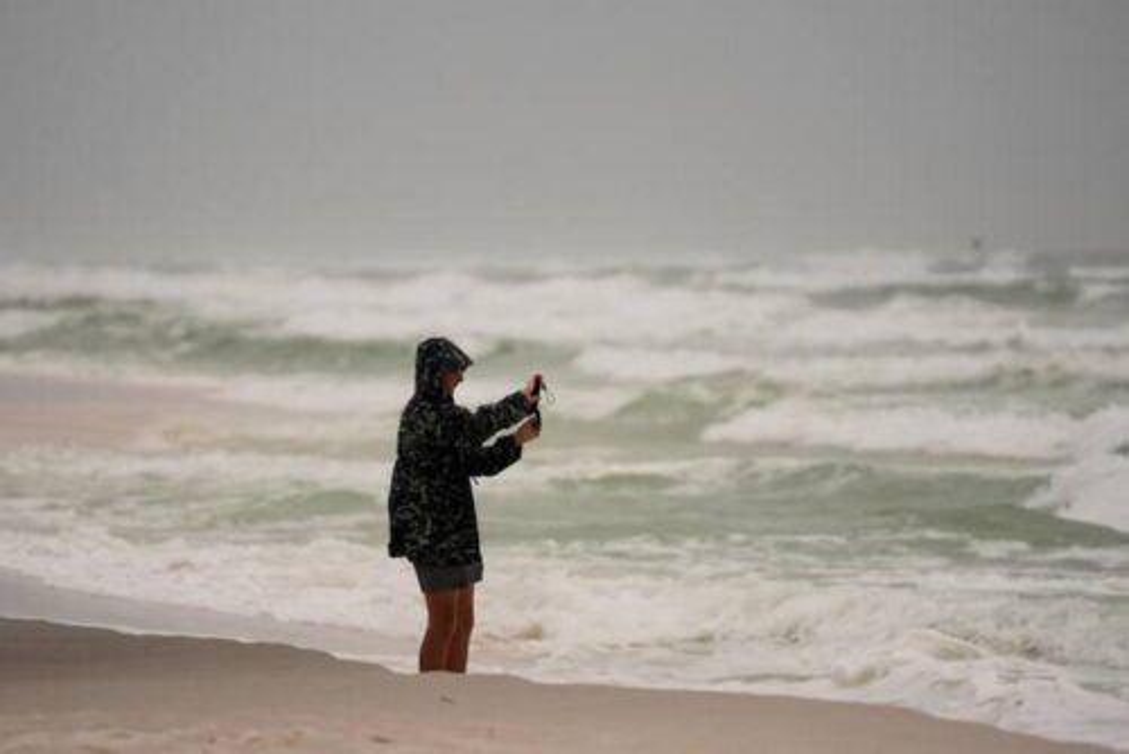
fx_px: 9257
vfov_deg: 4.7
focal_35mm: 295
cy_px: 377
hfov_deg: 7.0
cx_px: 564
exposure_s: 1/2000
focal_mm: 197
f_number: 2.8
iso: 1000
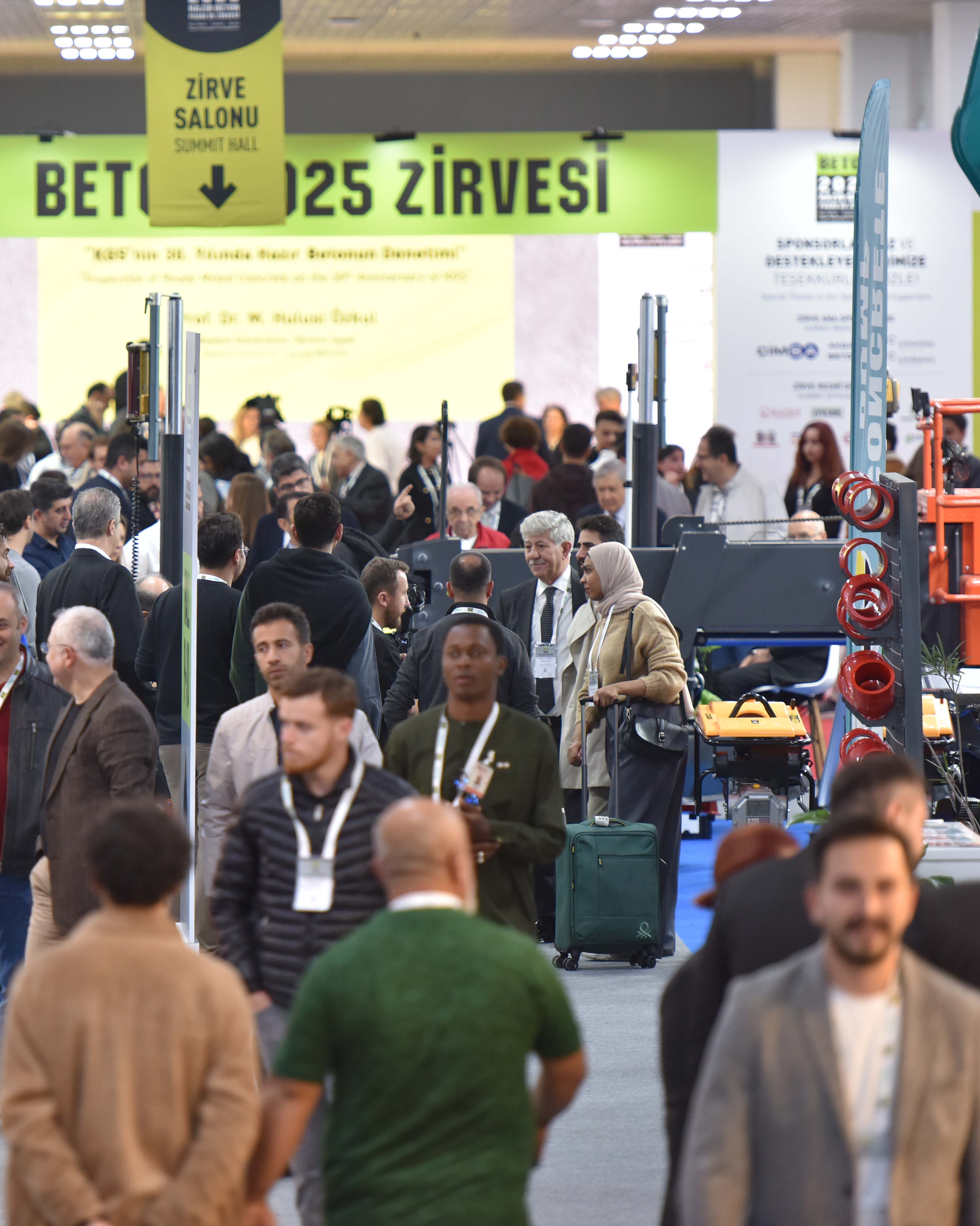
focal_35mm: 240
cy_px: 612
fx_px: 8702
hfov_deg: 6.4
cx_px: 212
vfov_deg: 8.1
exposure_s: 1/200
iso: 1000
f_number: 2.8
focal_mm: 170
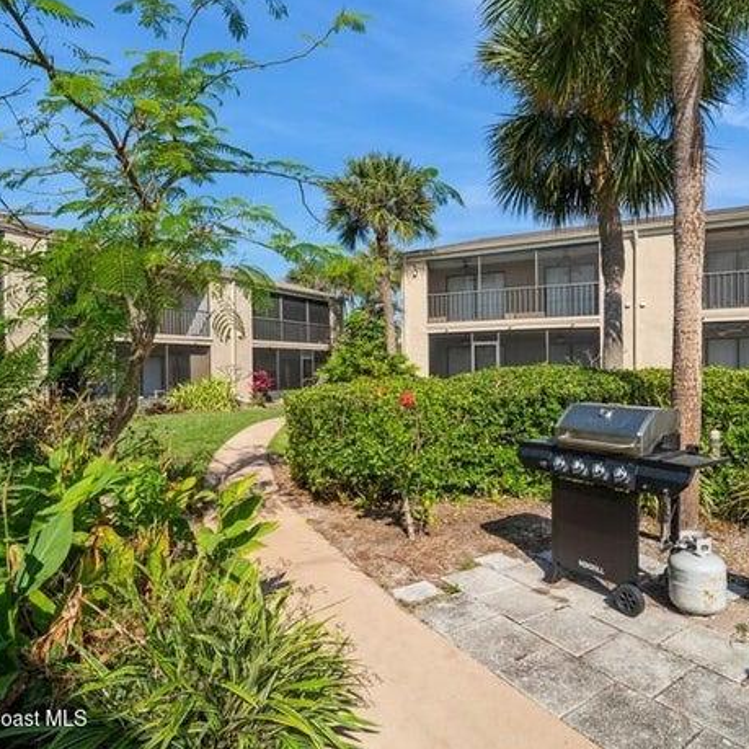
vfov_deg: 74.8
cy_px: 361
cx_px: 434
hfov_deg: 74.3
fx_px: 490
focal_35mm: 20
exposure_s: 1/400
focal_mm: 15
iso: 200
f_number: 8
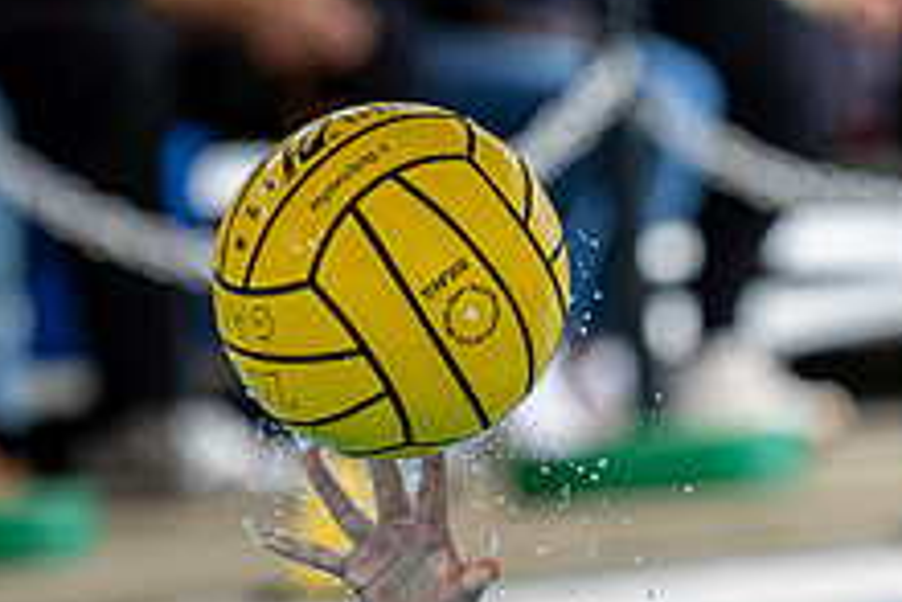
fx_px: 24219
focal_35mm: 966
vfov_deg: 1.4
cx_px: 1000
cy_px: 716
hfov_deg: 2.1
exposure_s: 1/1000
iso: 6400
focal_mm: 200
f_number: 2.8
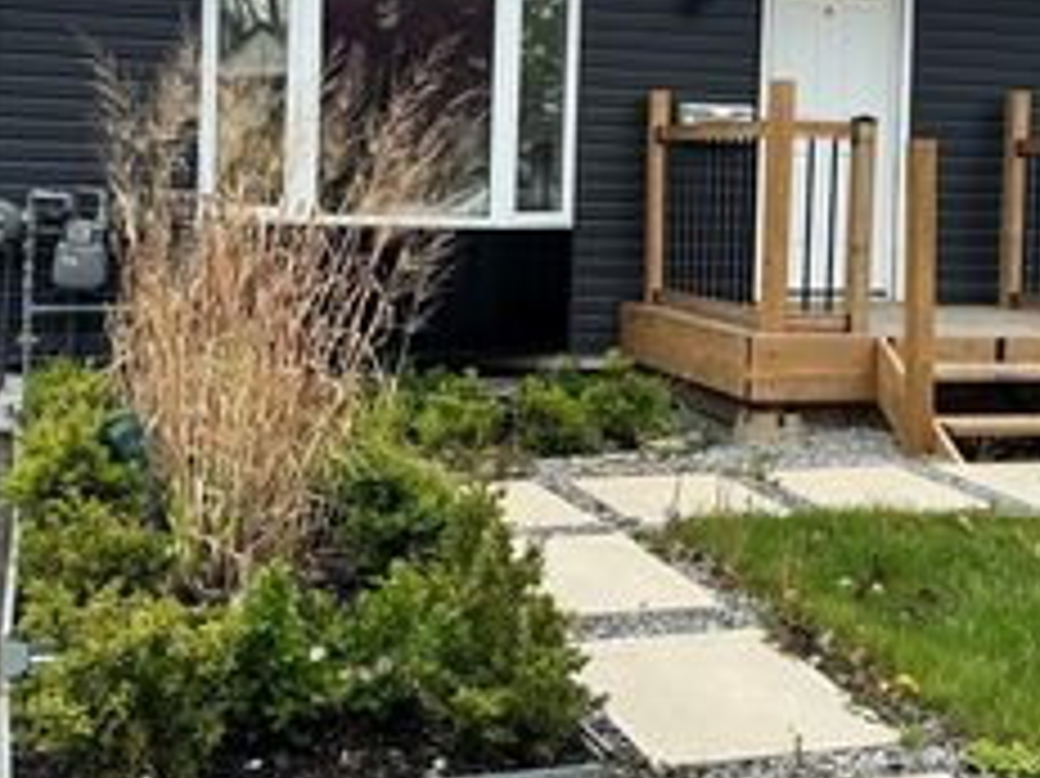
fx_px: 1561
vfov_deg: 27.7
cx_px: 536
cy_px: 209
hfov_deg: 36.8
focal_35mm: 52
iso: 80
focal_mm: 6.76
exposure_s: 1/2105
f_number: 1.78
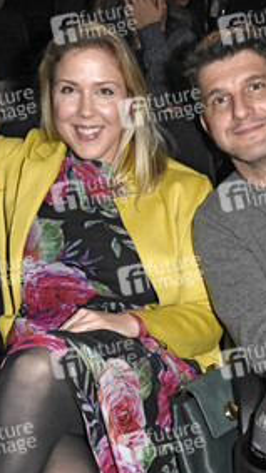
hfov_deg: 18.5
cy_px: 234
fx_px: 816
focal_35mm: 65
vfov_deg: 32.4
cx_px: 116
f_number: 5.6
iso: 3200
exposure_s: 1/60
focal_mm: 26
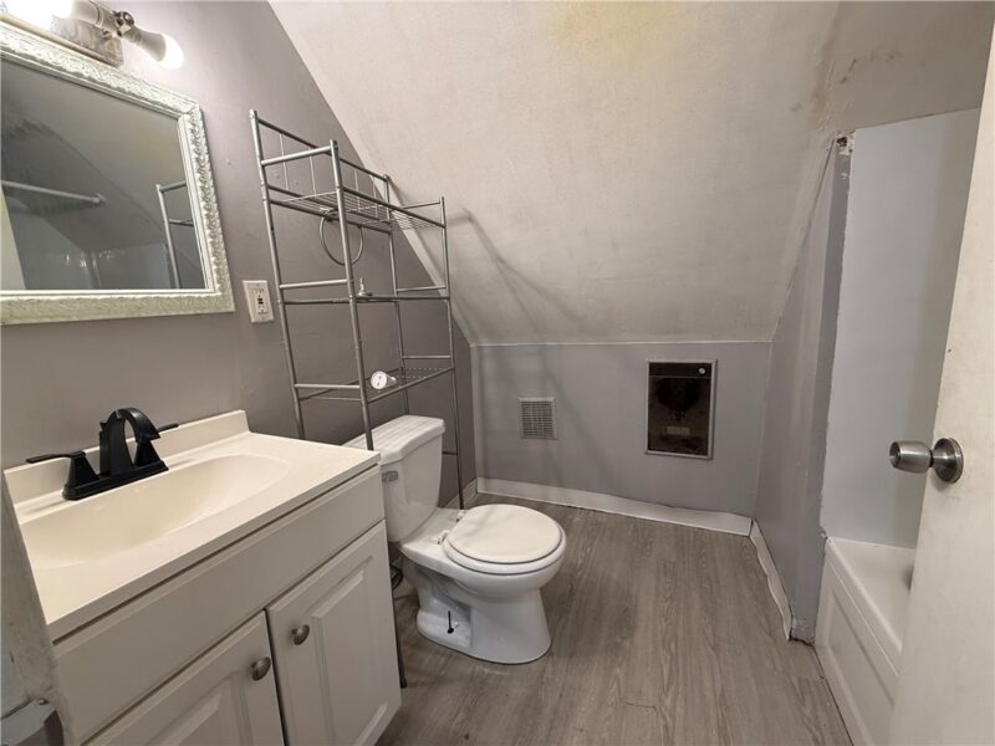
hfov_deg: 102.1
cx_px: 498
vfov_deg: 85.7
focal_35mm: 14
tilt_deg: -8.7
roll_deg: +2.8
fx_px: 402
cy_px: 373
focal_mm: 2.22
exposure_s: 1/120
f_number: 2.2
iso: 200
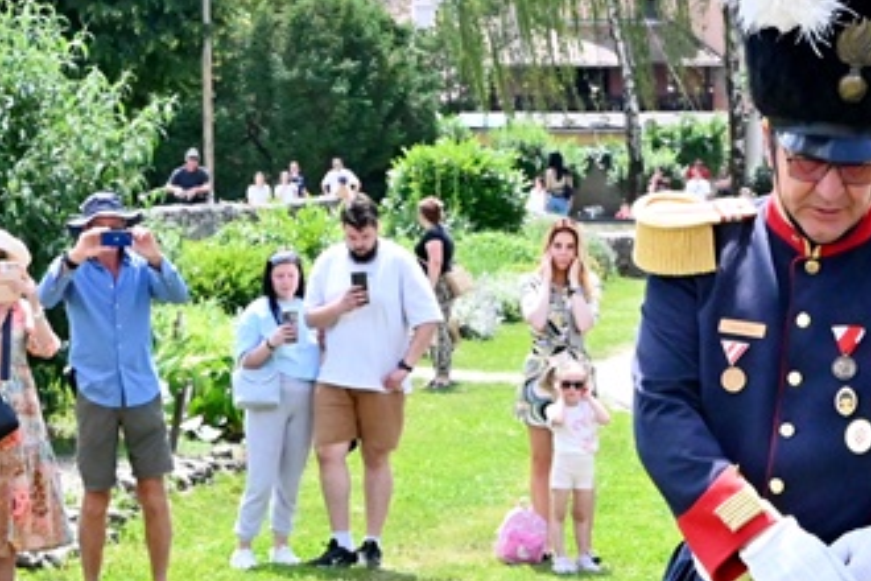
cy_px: 732
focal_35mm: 145
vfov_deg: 9.3
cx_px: 615
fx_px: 3501
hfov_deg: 14.1
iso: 3600
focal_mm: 26.5
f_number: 7.1
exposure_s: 1/4000
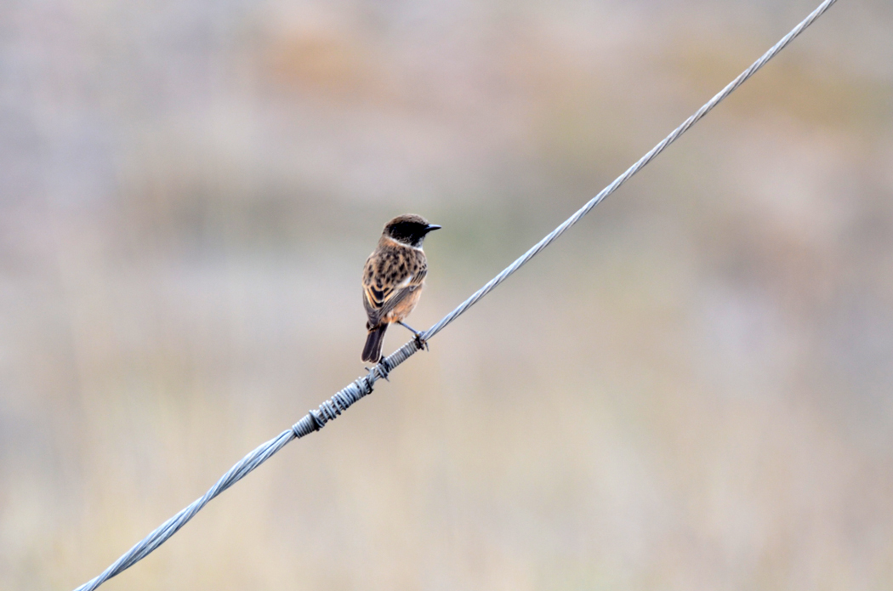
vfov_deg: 1.5
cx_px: 446
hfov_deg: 2.3
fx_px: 22274
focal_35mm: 900
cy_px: 296
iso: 400
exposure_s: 1/160
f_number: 6.3
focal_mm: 600
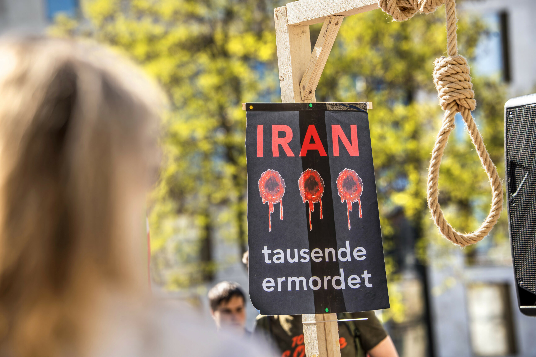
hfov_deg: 8.5
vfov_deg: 5.7
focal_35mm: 242
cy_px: 178
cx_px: 268
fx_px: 3603
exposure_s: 1/400
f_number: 7.1
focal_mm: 242
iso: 250
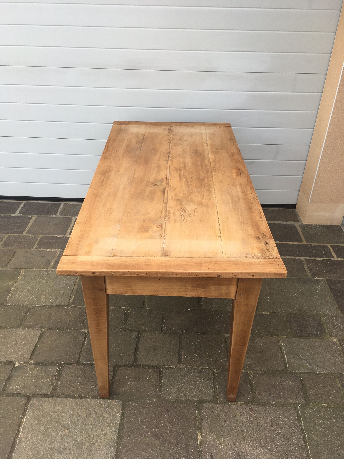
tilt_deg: -35.9
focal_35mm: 29
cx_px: 172
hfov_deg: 48.2
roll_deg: -1.8
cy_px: 230
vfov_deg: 61.7
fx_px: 384
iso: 25
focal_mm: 4.15
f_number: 2.2
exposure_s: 1/377
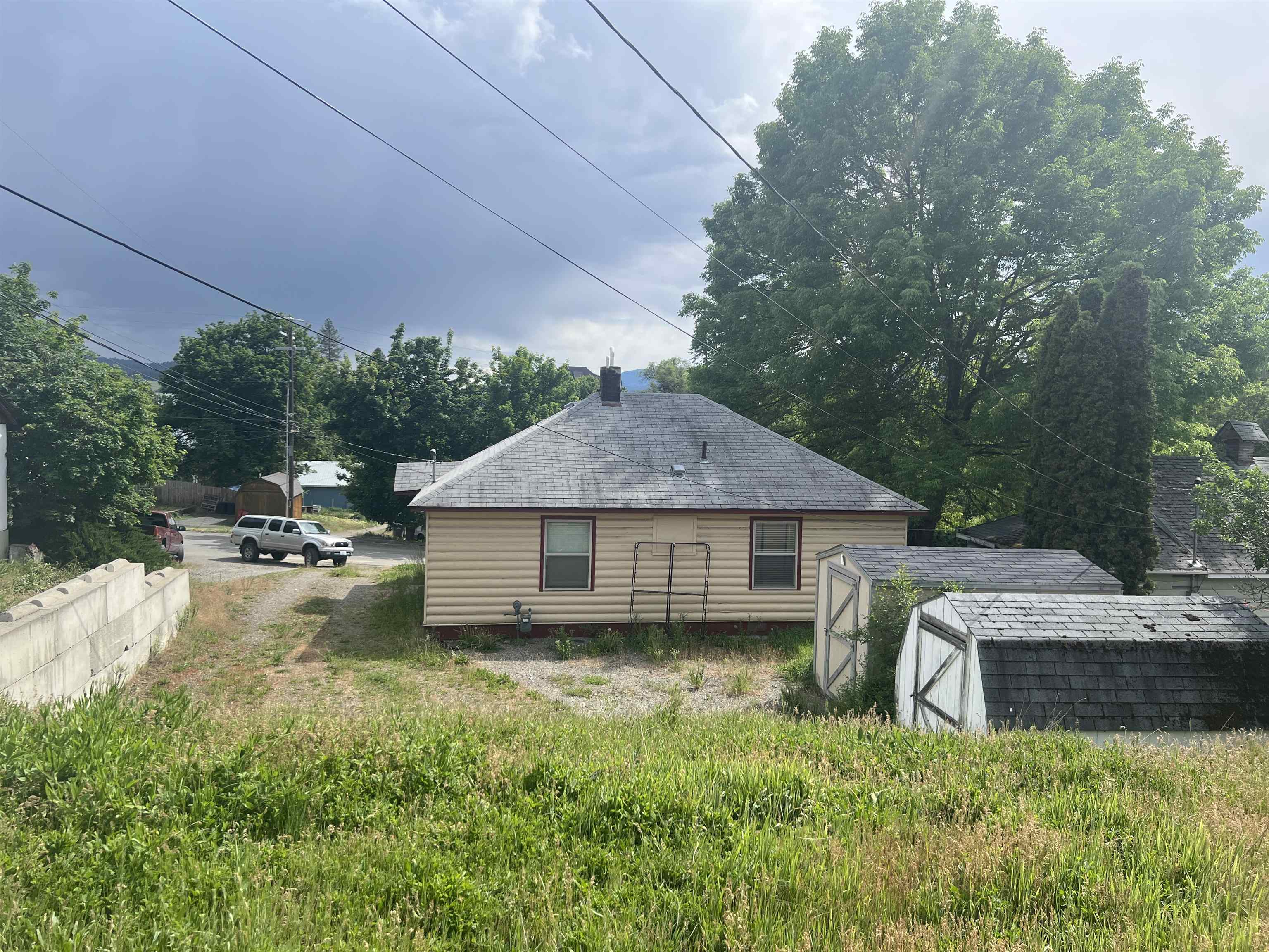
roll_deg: -0.8
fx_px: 953
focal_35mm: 26
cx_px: 634
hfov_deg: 67.3
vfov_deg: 53.1
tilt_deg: -3.6
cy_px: 476
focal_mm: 5.7
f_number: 1.5
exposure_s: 1/3571
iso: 50
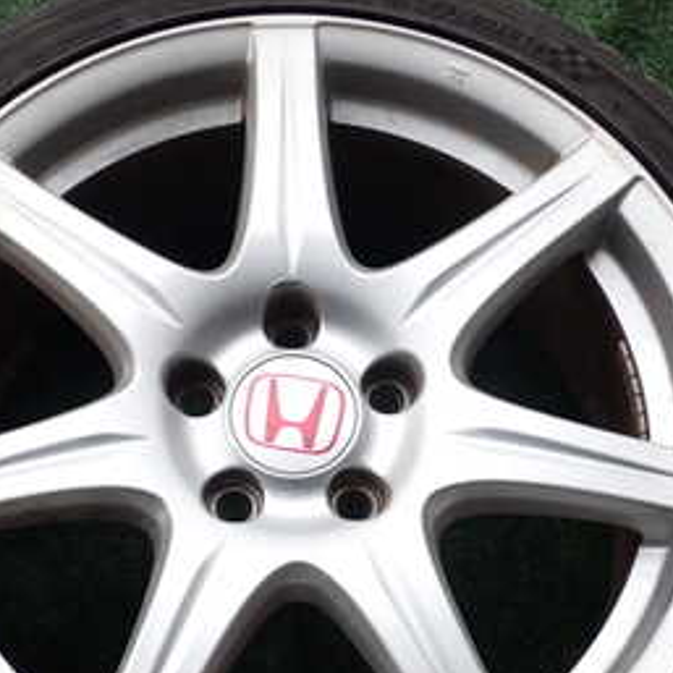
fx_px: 1364
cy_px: 500
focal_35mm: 62
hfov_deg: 27.7
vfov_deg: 27.4
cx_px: 299
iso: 100
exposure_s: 1/100
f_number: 6.3
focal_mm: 5.4
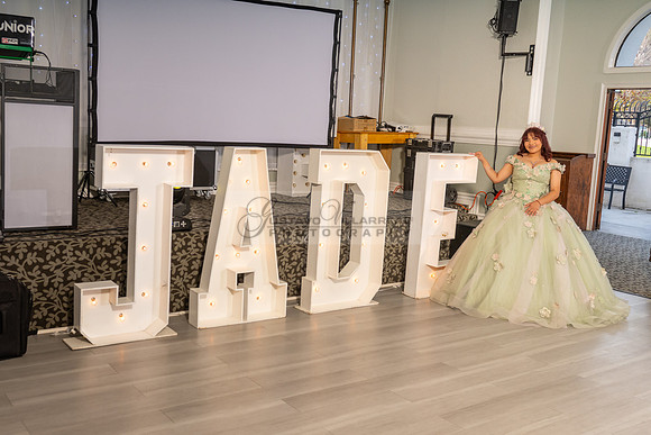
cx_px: 277
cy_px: 216
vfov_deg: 35.7
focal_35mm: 37
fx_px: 674
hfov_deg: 51.4
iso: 500
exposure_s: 1/250
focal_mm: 28
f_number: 4.5
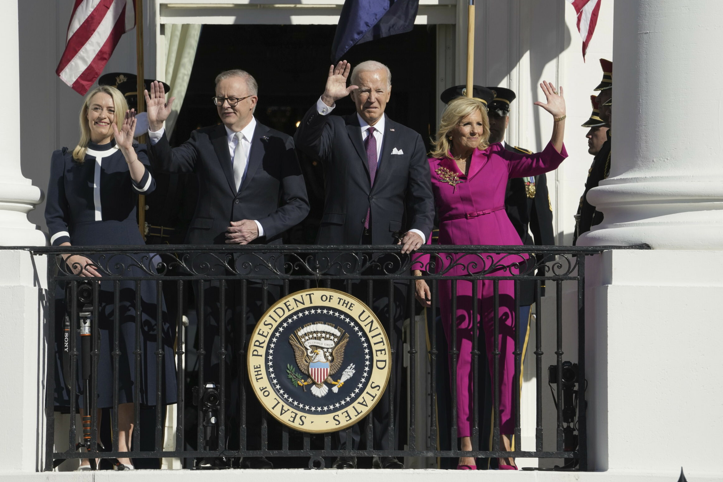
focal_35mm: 664
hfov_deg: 3.1
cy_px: 220
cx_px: 334
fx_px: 13334
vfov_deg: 2.1
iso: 500
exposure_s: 1/1250
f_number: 11
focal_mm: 600
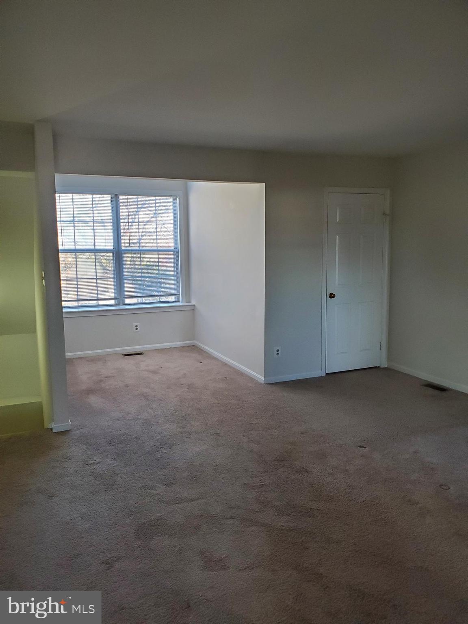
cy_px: 312
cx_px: 234
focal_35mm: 26
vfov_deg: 67.3
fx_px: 469
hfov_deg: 53.1
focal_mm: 4.3
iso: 320
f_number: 2.4
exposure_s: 1/85
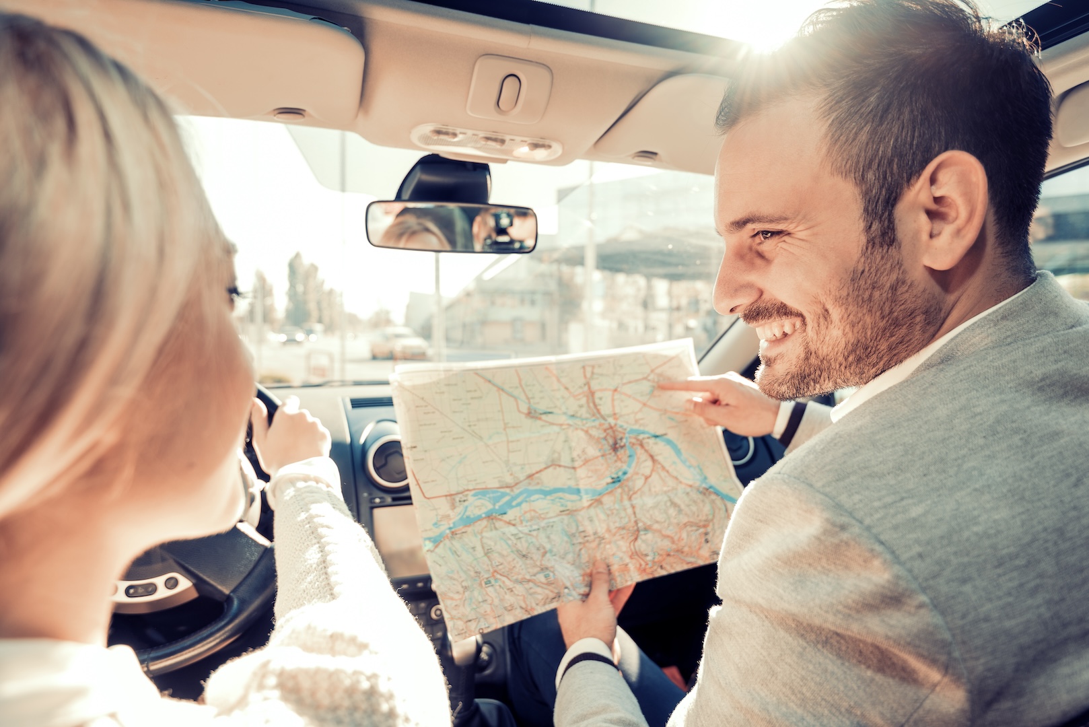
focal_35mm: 21
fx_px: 635
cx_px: 544
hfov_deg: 81.2
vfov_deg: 59.5
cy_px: 364
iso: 100
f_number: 4
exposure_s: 1/80
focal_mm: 21
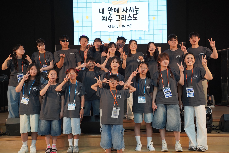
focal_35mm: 44
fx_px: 280
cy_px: 76
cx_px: 114
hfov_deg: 44.5
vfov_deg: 30.5
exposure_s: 1/160
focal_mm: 44
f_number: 4
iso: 1000
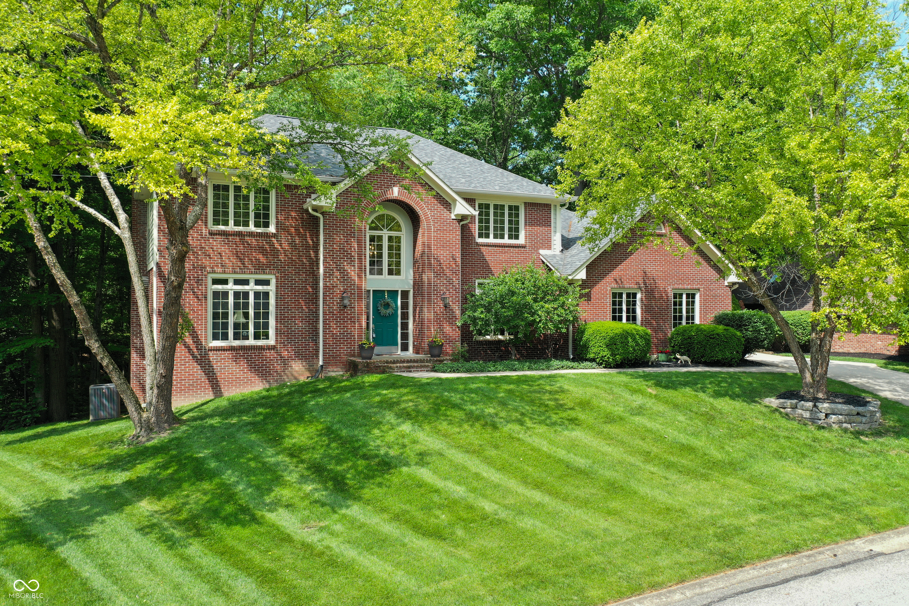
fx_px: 707
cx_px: 454
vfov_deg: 46.4
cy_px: 303
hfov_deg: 65.5
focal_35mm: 28
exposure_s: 1/640
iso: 100
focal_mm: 10.26
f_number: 2.8
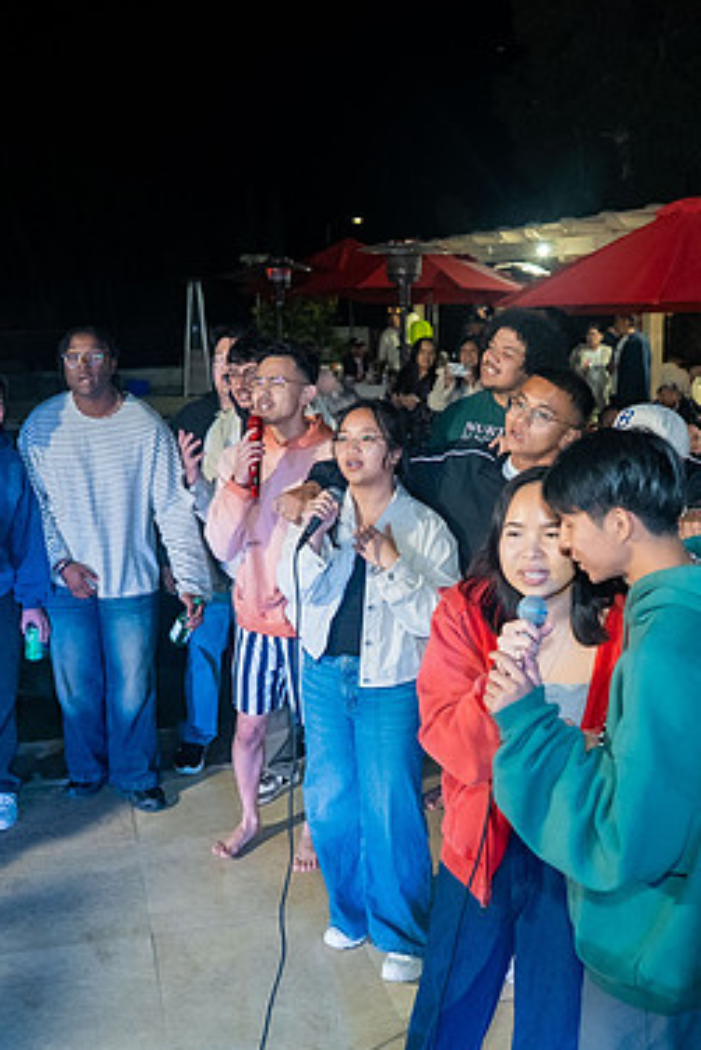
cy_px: 529
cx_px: 394
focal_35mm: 37
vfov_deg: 51.9
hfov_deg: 35.9
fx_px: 1080
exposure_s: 1/160
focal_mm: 24
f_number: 2.8
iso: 1000
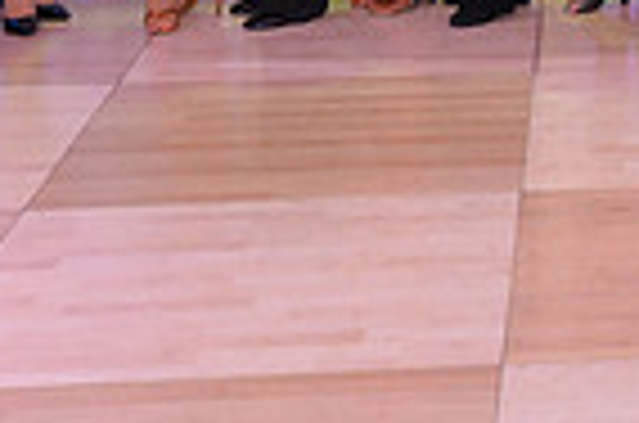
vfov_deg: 9.0
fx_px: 2533
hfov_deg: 13.9
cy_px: -389
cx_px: 819
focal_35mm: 143
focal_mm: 35
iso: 2000
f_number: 4
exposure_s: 1/250
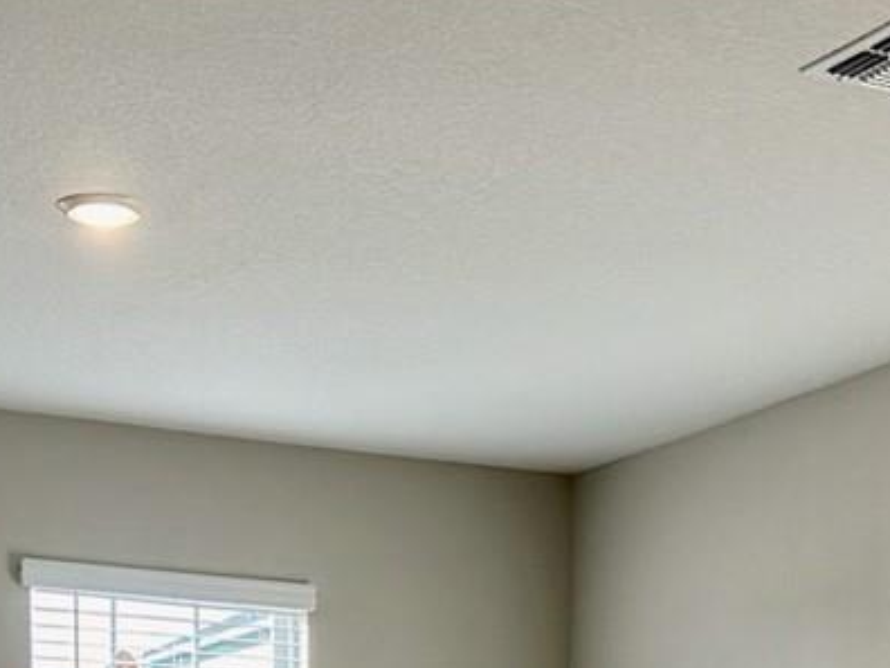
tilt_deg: -3.7
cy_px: 1147
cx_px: 438
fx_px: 2494
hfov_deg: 20.2
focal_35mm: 97
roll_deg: -0.9
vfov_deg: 13.8
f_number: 1.78
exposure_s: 1/215
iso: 80
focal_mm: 6.86
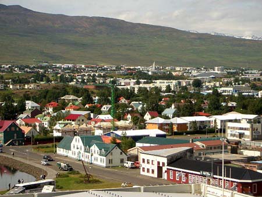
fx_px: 795
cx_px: 131
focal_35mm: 105
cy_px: 98
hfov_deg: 18.7
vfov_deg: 14.1
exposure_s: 1/500
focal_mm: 17.4
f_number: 7.7
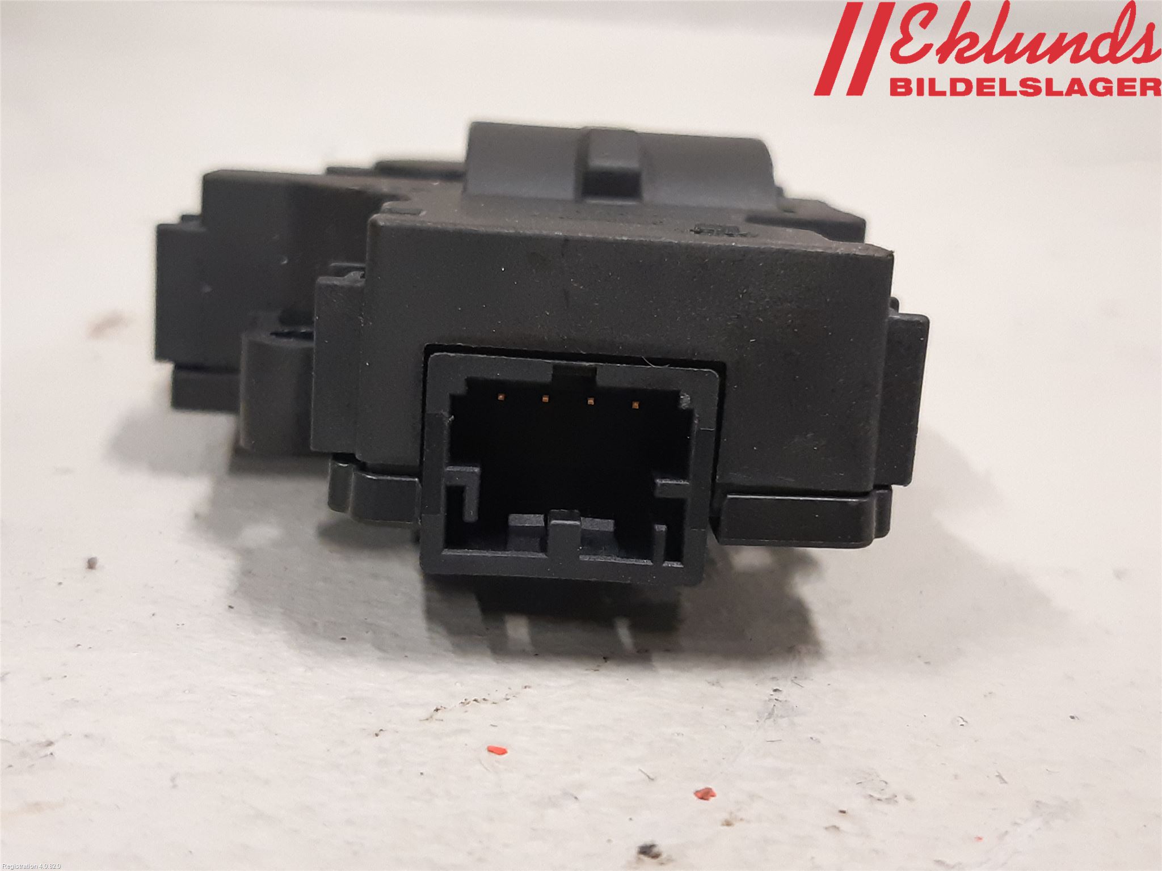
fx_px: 873
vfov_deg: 53.1
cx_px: 581
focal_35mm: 26
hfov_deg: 67.3
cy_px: 436
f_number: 1.7
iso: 320
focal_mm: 3.93
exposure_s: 1/50
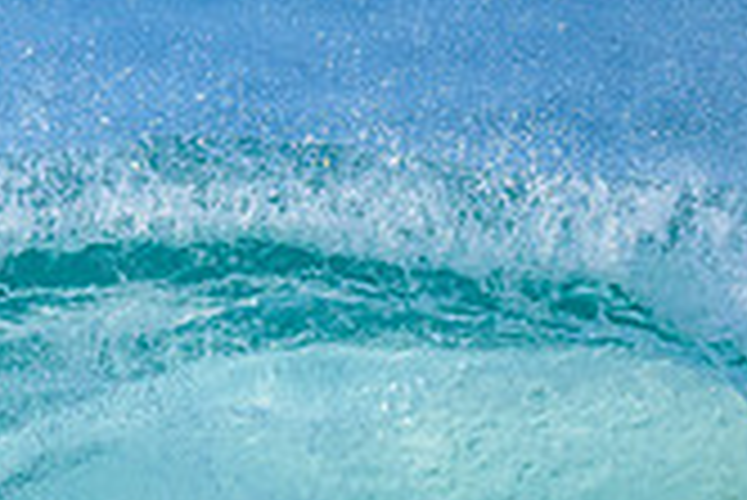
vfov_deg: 0.5
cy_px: 676
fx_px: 58627
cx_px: -388
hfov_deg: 0.7
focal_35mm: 2823
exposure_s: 1/2000
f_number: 6.3
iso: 360
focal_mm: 800
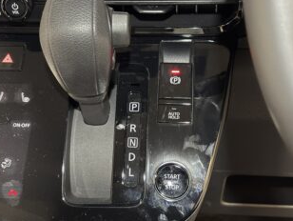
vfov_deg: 24.9
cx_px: 127
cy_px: 104
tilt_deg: -34.6
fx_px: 500
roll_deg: +3.7
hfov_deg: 32.6
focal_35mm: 59
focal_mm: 5.96
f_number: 1.6
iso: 320
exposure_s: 1/9
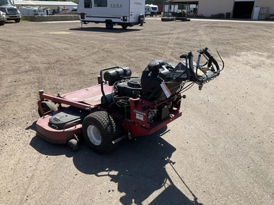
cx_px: 137
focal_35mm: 29
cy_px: 102
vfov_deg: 48.2
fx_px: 230
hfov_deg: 61.7
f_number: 1.8
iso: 25
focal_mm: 3
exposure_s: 1/1577
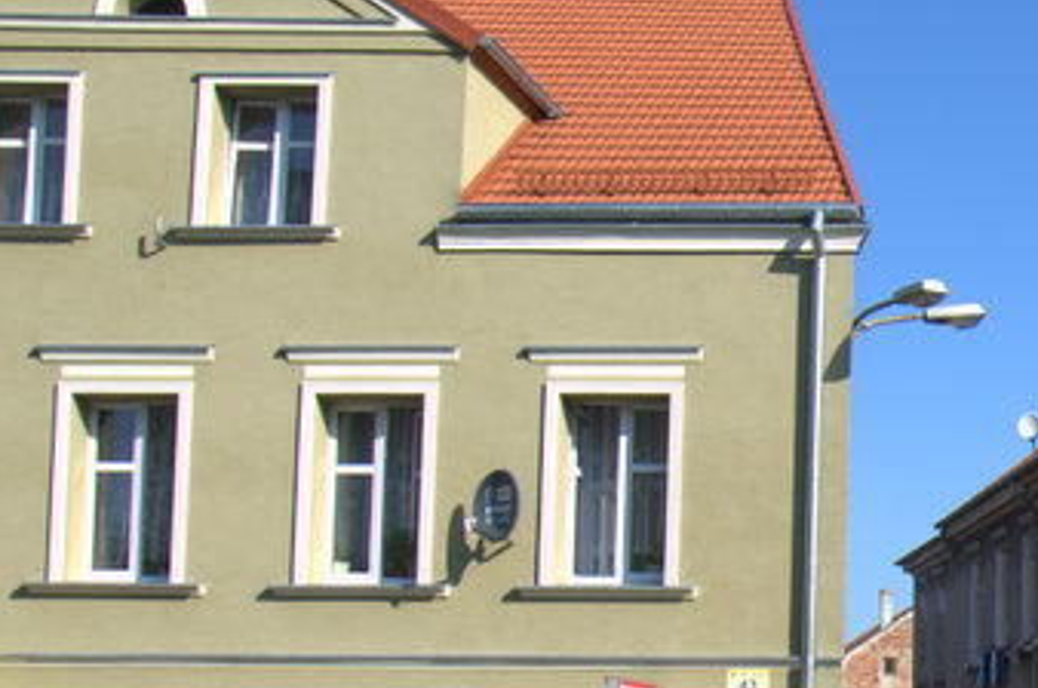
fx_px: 2072
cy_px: 647
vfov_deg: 18.5
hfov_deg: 24.3
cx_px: 1376
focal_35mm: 72
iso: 200
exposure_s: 1/250
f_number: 8
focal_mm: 18
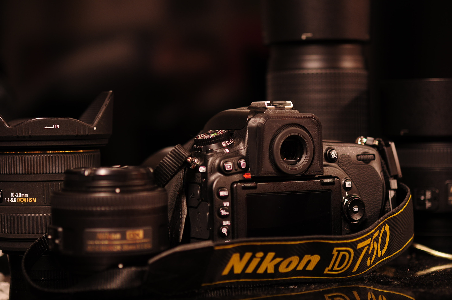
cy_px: 150
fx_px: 1129
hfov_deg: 22.6
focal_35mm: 90
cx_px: 226
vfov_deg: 15.1
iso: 200
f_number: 2.8
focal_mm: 60
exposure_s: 1/4
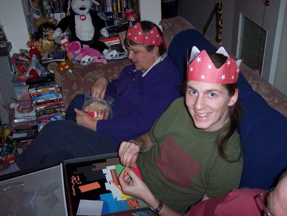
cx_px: 144
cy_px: 108
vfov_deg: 37.7
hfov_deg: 49.0
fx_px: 315
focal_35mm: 38
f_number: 2.8
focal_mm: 8
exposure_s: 1/30
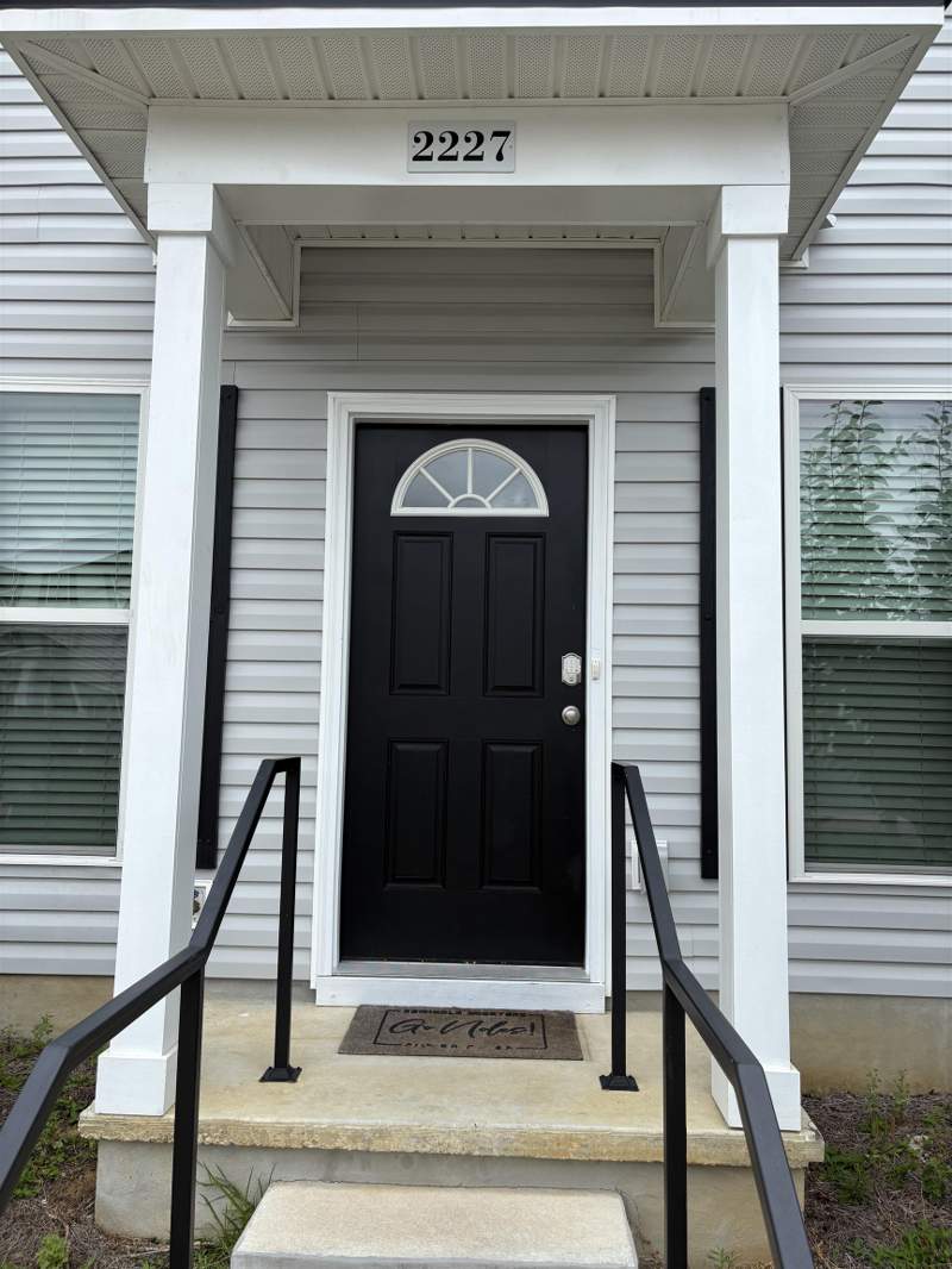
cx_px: 476
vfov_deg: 67.3
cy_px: 634
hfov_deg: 53.1
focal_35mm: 26
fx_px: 953
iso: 50
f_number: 1.6
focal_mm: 5.96
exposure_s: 1/1587
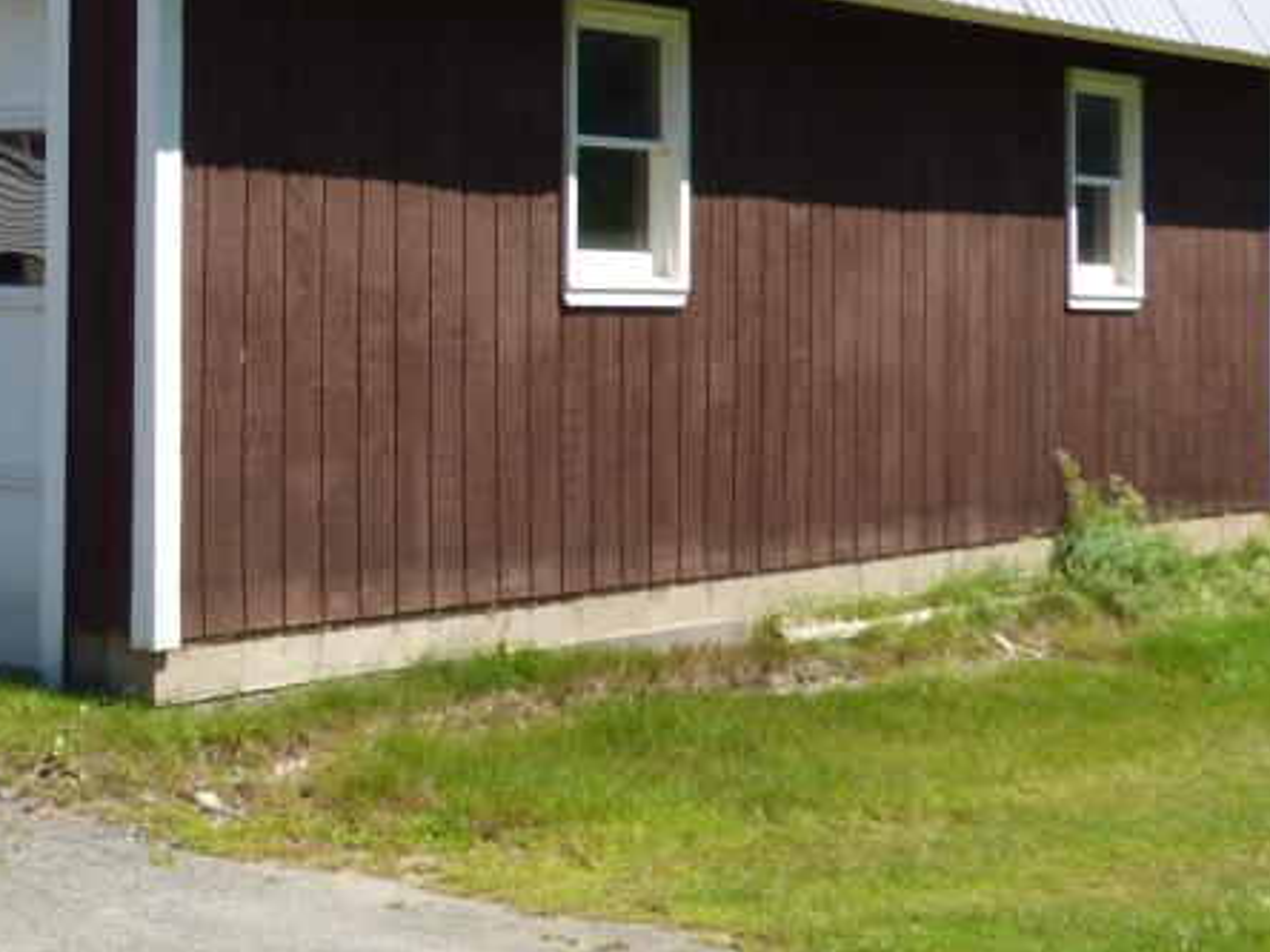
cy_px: 111
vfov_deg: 17.5
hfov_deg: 22.9
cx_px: 103
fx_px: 3045
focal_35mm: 83
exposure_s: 1/800
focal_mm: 6.18
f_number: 3.4
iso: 100
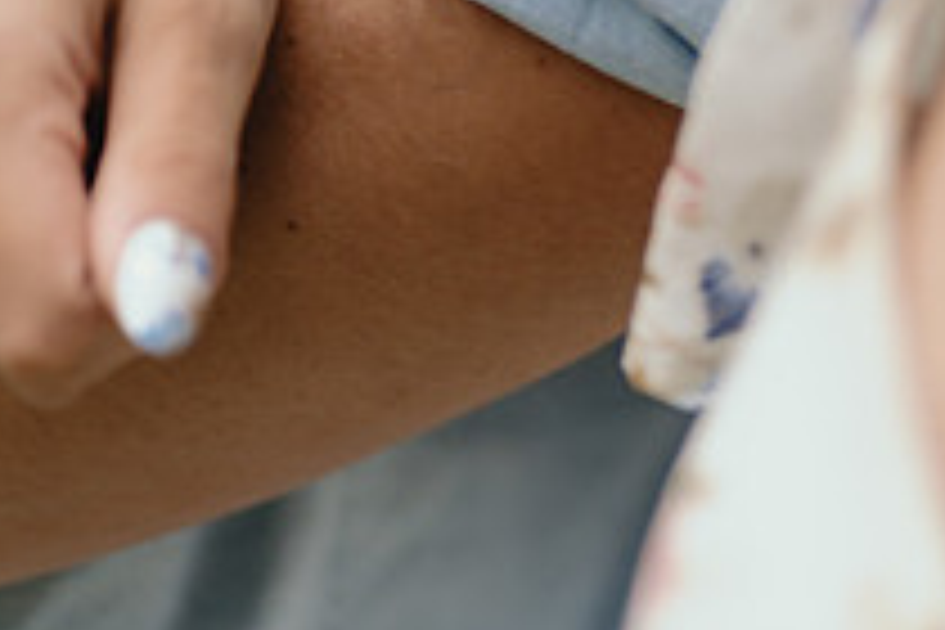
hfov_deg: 8.8
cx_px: 657
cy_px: -43
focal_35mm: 235
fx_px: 6168
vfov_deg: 5.8
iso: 160
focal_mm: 85
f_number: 1.8
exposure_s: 1/400
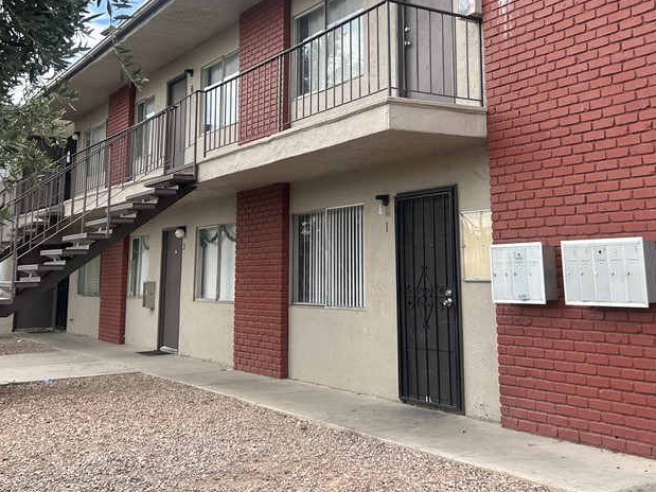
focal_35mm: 43
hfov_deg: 43.8
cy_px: 122
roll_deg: +0.0
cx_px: 362
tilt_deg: +9.3
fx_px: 815
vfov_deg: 32.9
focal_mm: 5.7
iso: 50
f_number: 1.5
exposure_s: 1/1511
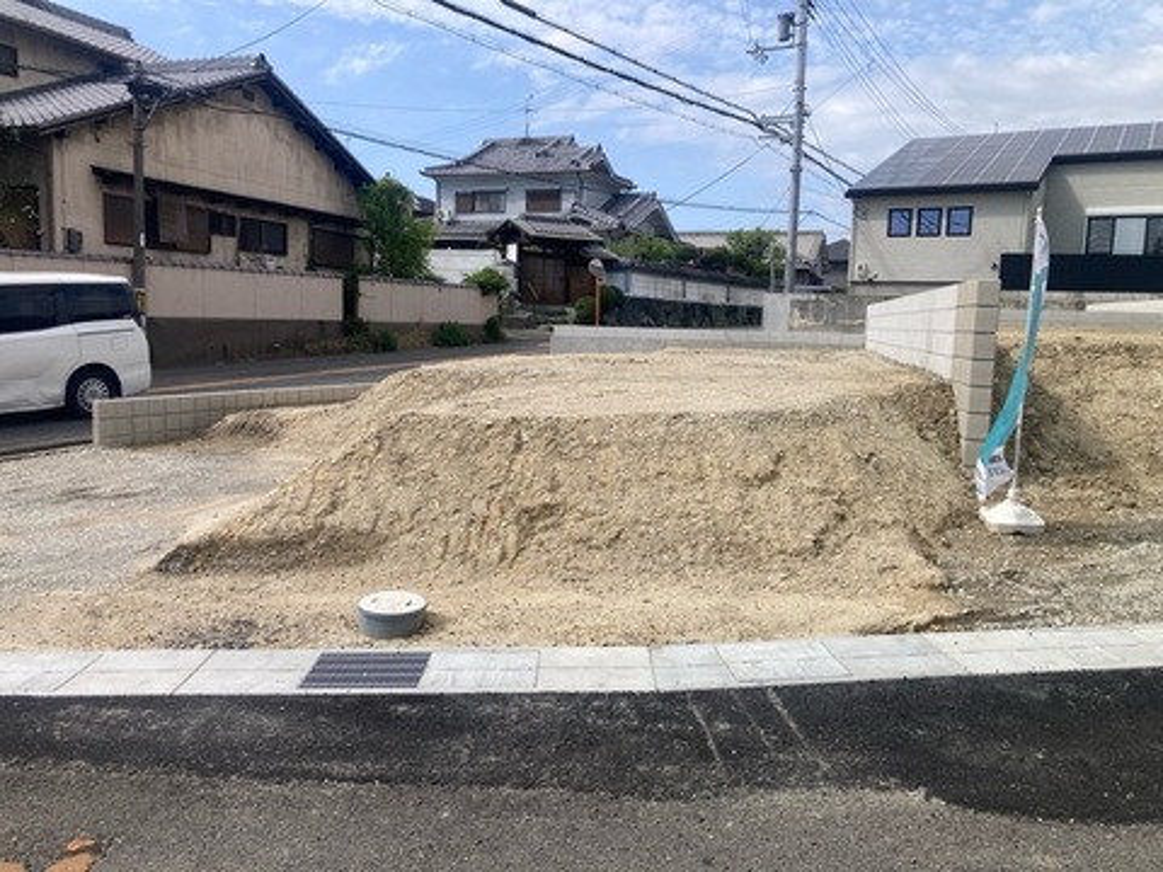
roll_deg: -1.2
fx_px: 941
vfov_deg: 49.7
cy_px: 436
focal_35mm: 28
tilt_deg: -6.3
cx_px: 582
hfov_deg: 63.4
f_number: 1.8
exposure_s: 1/2404
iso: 20
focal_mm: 3.99
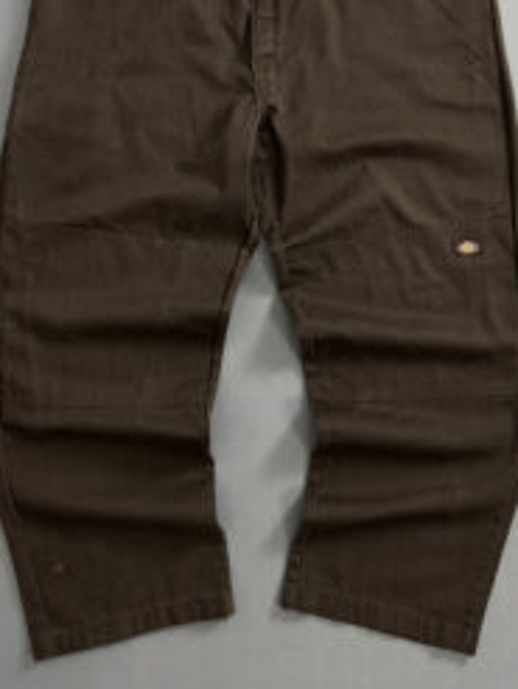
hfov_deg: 36.9
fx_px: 777
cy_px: 221
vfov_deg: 46.9
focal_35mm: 39
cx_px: 258
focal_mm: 6.76
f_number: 1.78
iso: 200
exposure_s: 1/60
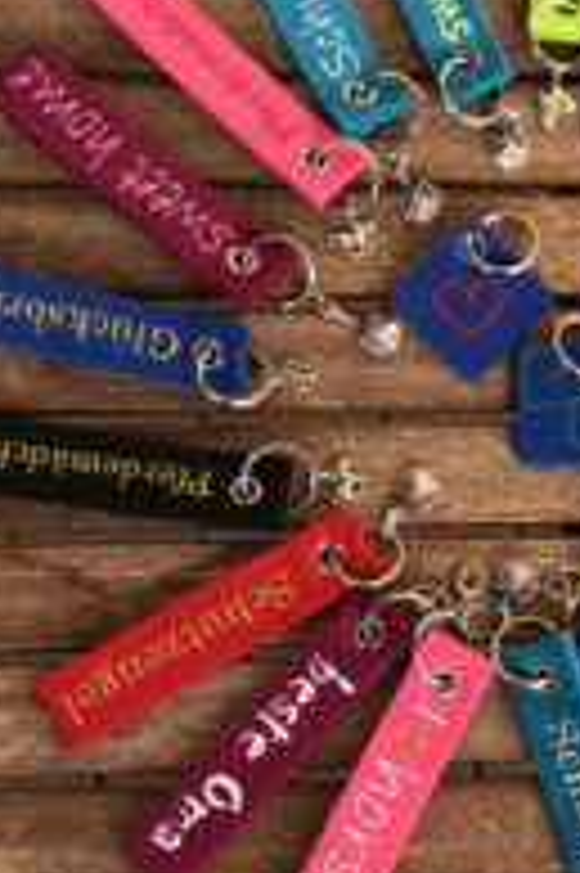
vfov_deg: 33.4
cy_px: 508
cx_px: 495
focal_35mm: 60
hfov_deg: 22.2
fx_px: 1452
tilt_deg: -81.1
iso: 20
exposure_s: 1/125
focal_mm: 4
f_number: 1.8
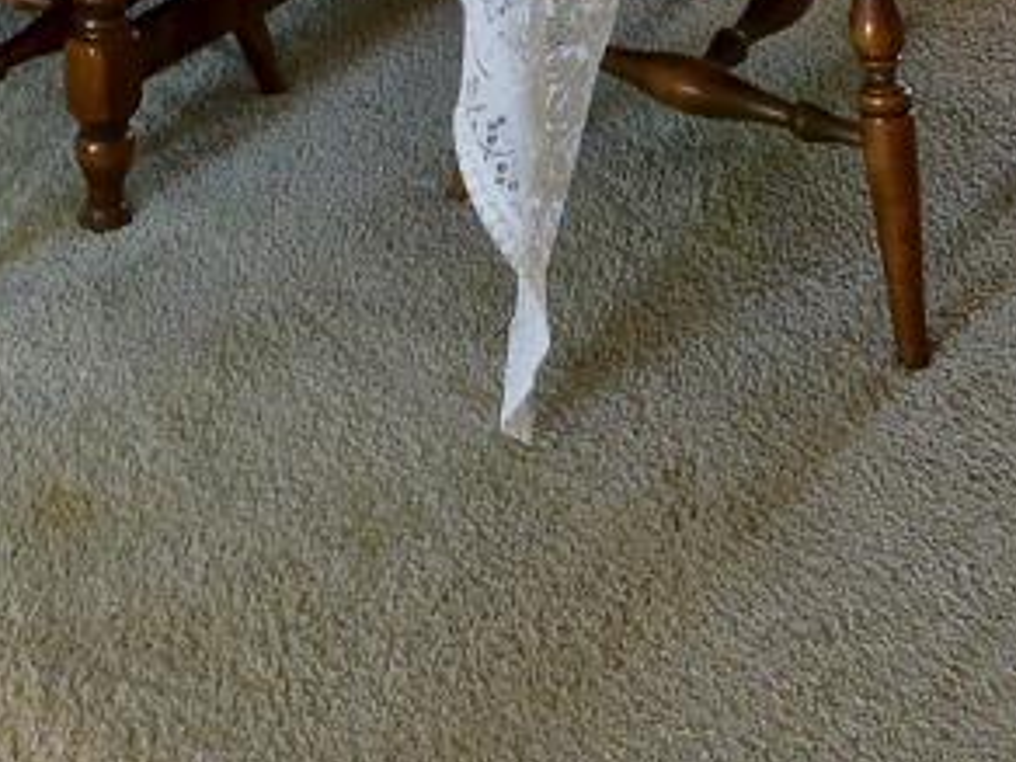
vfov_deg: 16.5
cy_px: -734
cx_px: 404
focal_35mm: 69
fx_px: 2025
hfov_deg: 28.1
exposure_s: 1/20
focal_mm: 7
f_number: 6.3
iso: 800
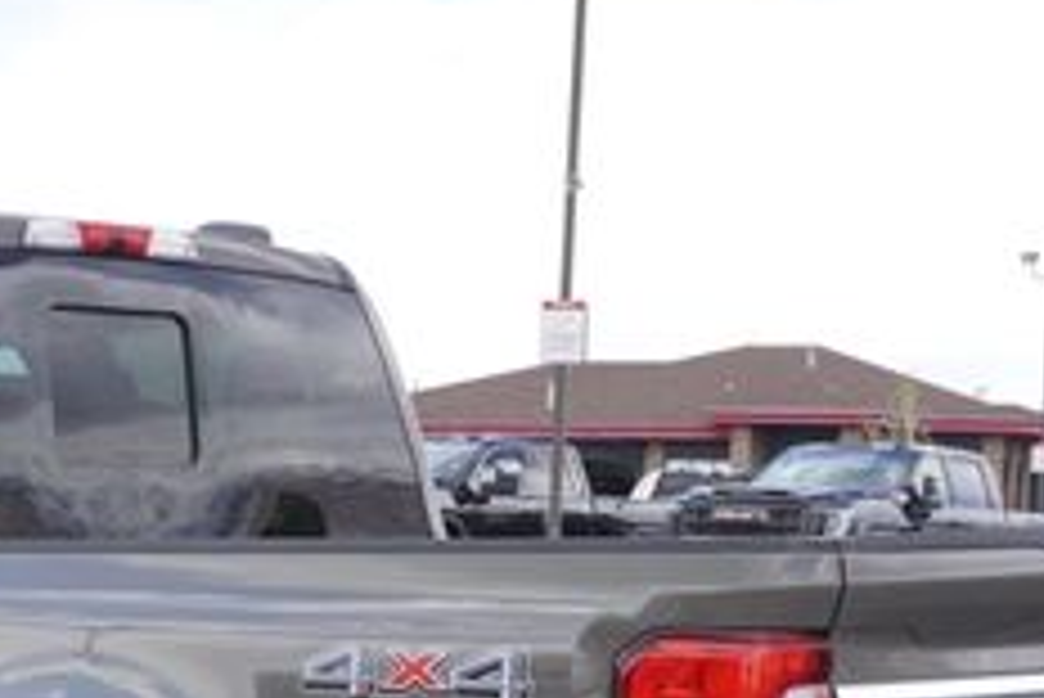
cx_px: 212
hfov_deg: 22.1
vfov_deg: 14.4
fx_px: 2641
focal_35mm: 91
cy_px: 896
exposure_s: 1/125
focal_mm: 22
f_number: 5.6
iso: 100
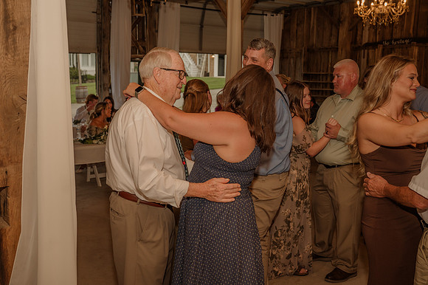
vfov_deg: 33.5
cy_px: 131
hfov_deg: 48.6
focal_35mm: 40
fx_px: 473
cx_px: 191
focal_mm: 35
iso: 320
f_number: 4
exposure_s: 1/200
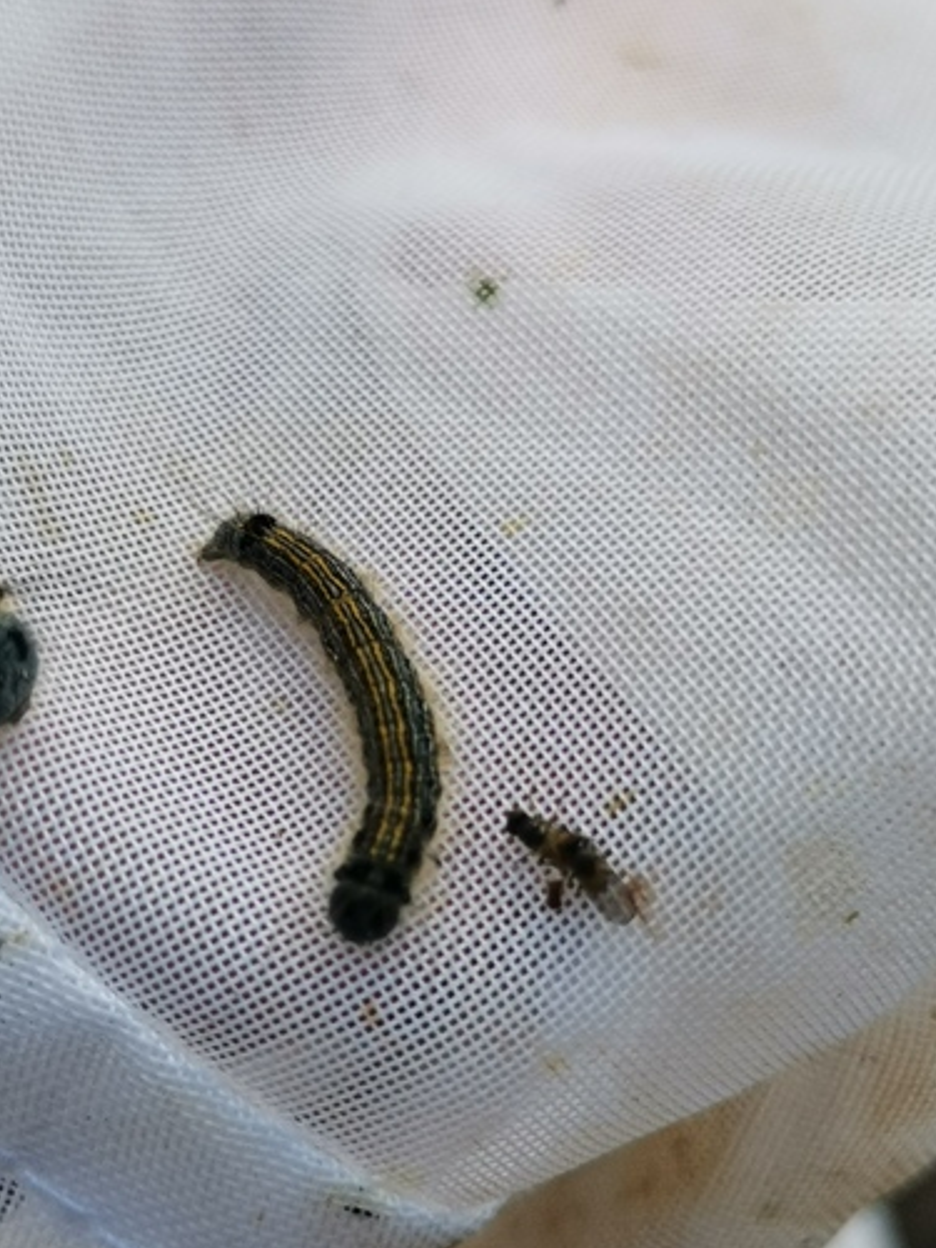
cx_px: 357
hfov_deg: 22.9
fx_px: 2307
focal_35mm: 64
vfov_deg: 30.3
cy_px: 669
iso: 50
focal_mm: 4.75
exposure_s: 1/456
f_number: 1.8
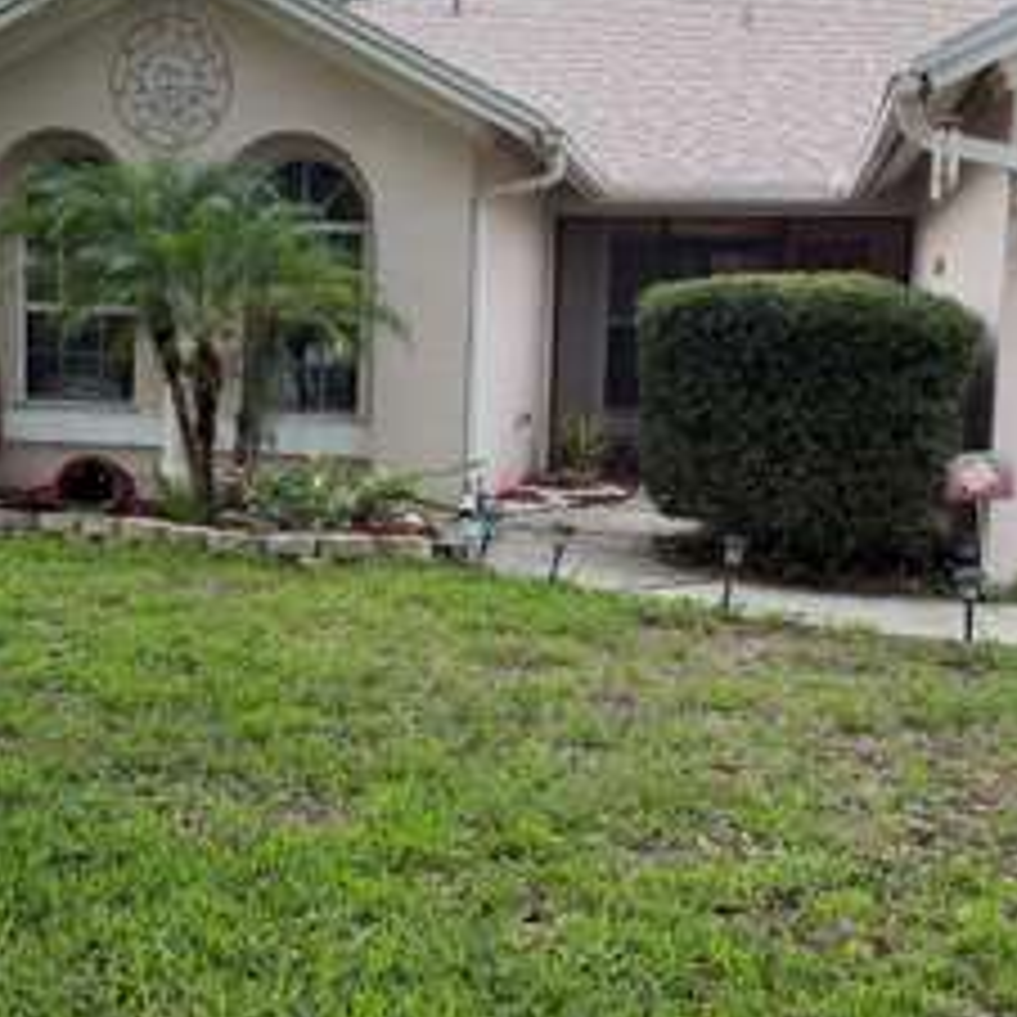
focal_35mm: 45
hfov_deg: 37.5
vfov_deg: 37.5
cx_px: 423
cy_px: 468
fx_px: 1496
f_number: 1.78
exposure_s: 1/228
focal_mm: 6.76
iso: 80
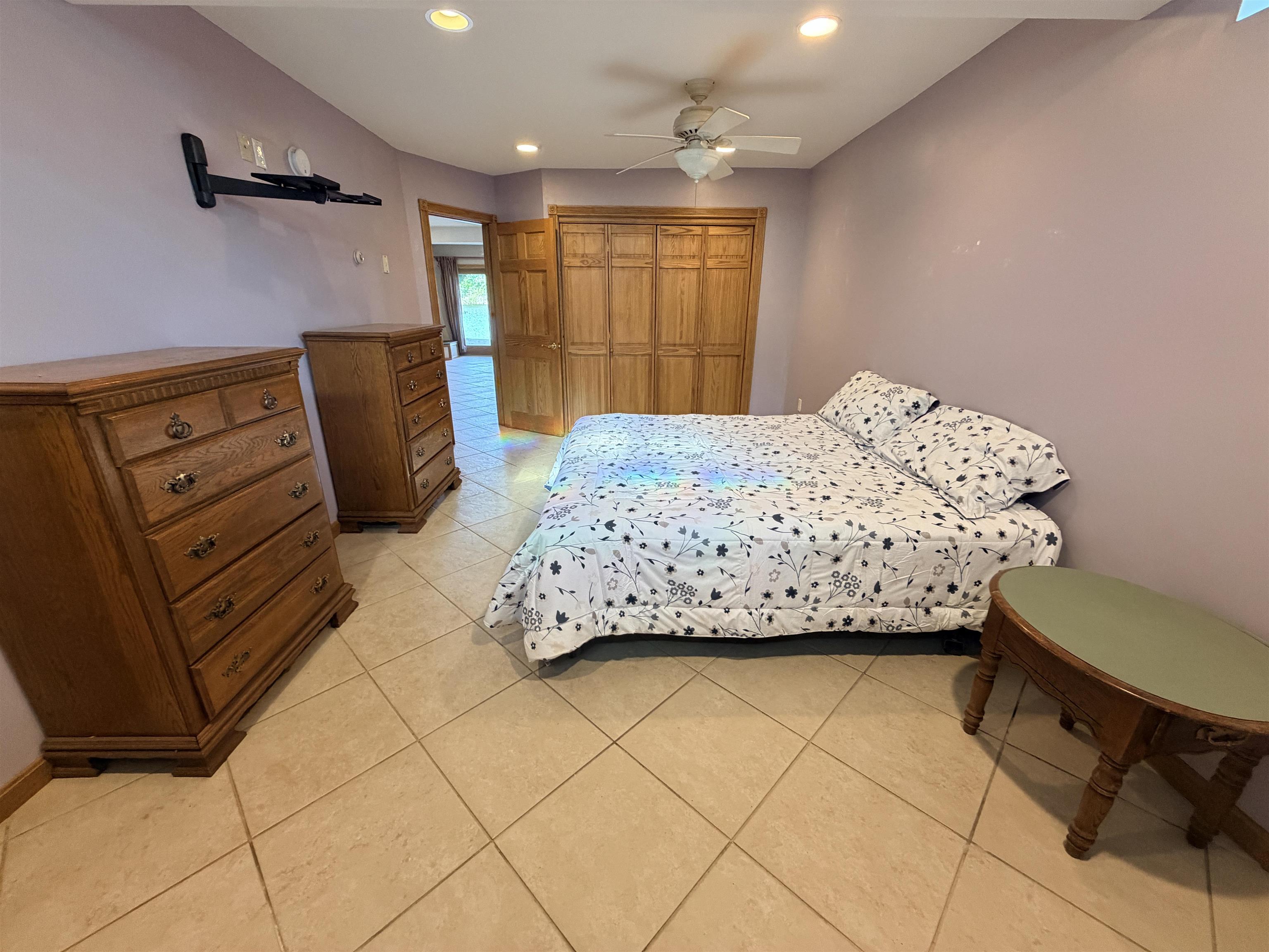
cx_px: 634
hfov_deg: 102.1
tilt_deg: -19.7
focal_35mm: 14
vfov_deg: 85.7
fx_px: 513
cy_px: 476
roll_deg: -0.2
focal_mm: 2.22
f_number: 2.2
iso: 320
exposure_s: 1/60
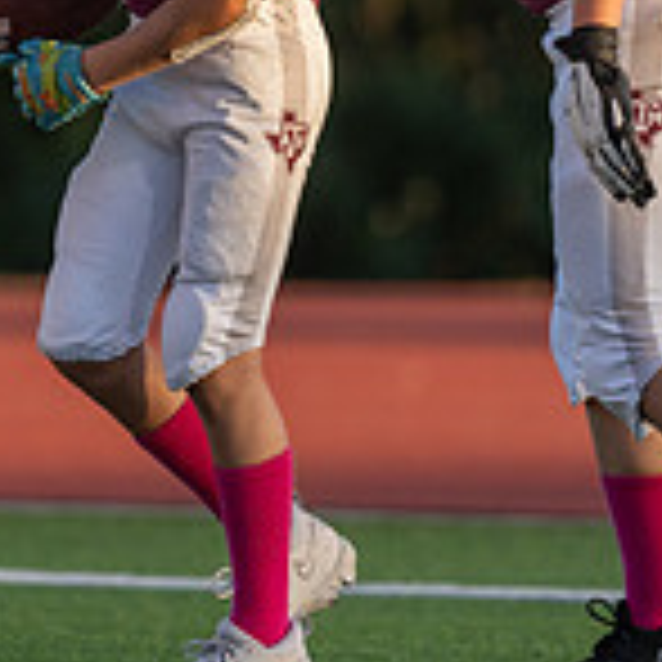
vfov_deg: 2.6
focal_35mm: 673
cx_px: 90
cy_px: -7
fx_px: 14561
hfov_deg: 2.6
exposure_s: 1/2000
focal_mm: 200
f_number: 2.8
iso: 250
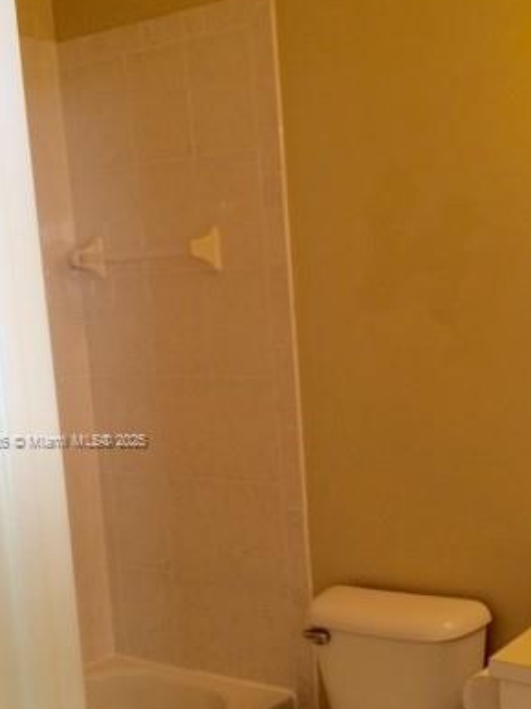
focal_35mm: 48
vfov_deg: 39.4
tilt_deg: -9.6
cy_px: 442
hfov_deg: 29.9
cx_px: 375
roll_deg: +3.8
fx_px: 982
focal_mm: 4.15
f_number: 2.2
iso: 100
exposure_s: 1/30
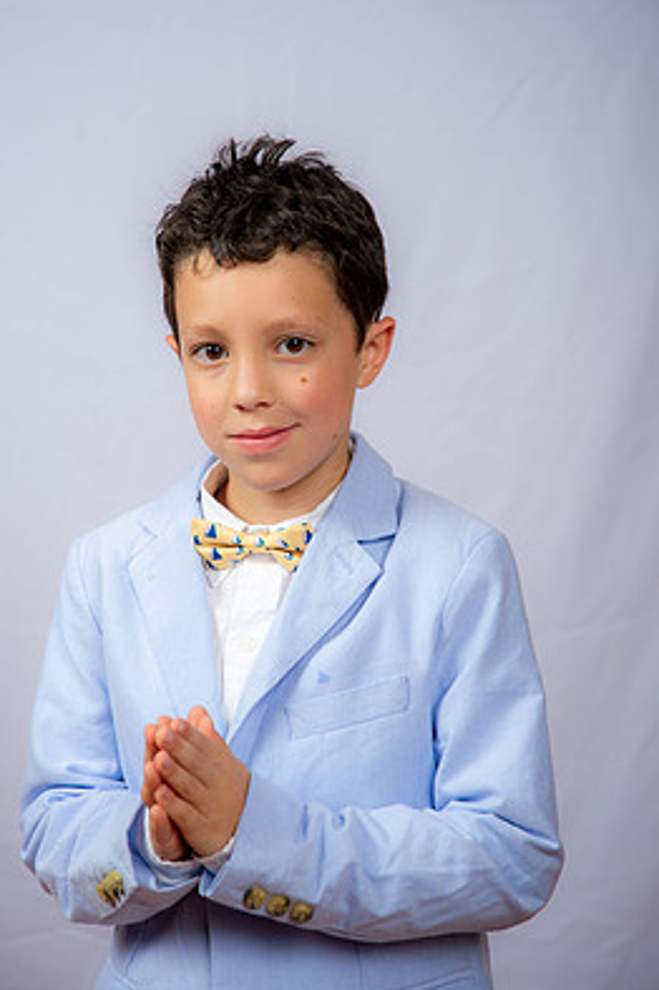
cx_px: 326
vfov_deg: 21.0
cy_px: 480
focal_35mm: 97
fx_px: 2668
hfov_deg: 14.1
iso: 250
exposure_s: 1/160
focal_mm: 85
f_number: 6.3
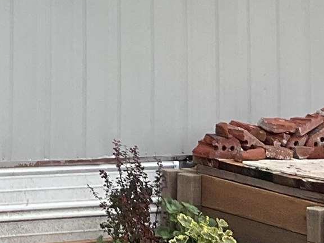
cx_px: -197
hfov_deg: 12.1
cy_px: -134
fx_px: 1442
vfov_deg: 9.4
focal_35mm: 154
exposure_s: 1/568
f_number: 1.8
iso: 25
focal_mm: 3
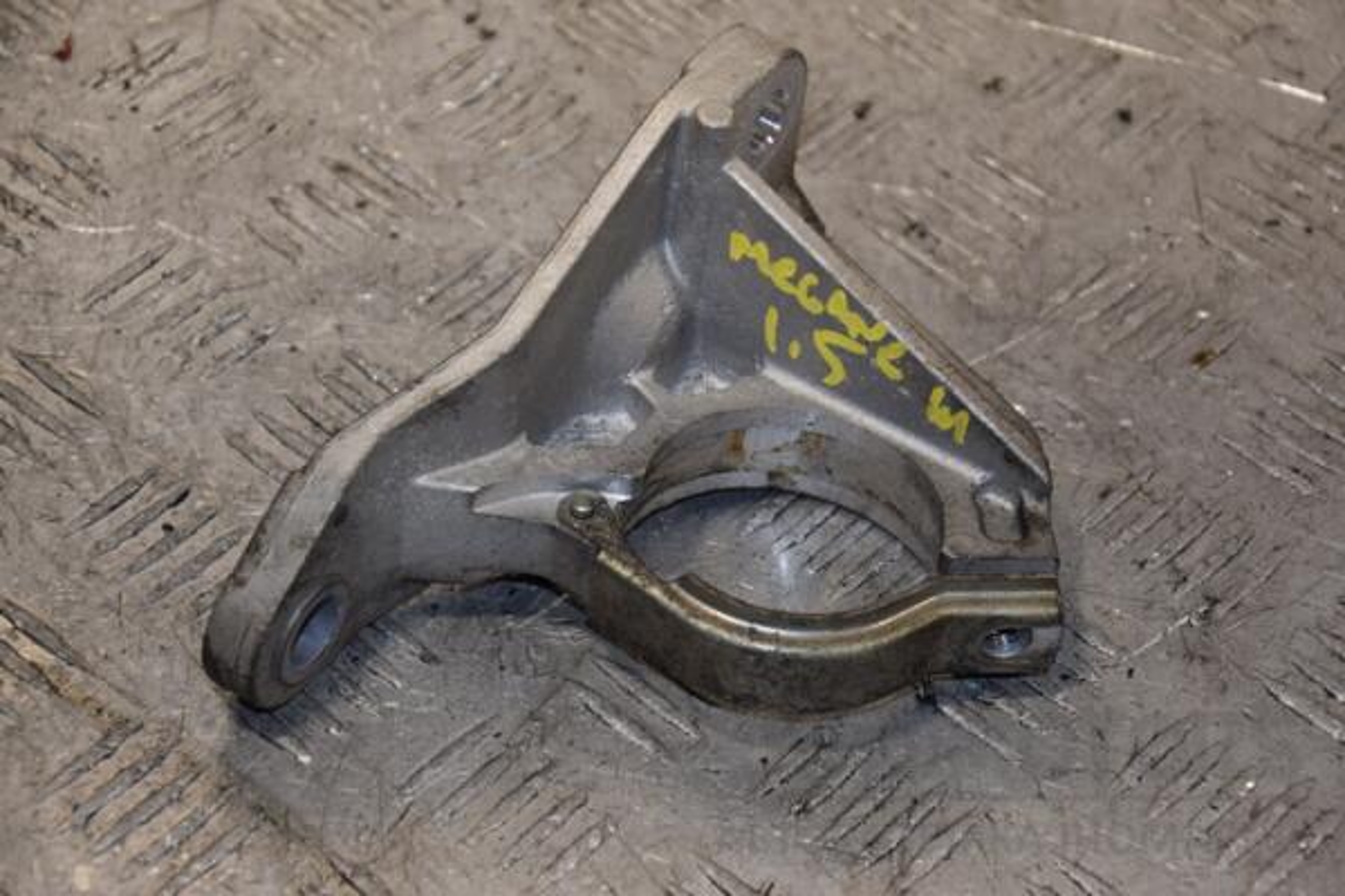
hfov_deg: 17.1
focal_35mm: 120
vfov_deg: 11.4
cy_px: 448
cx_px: 672
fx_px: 4483
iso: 800
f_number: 5.6
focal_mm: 80
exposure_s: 1/200
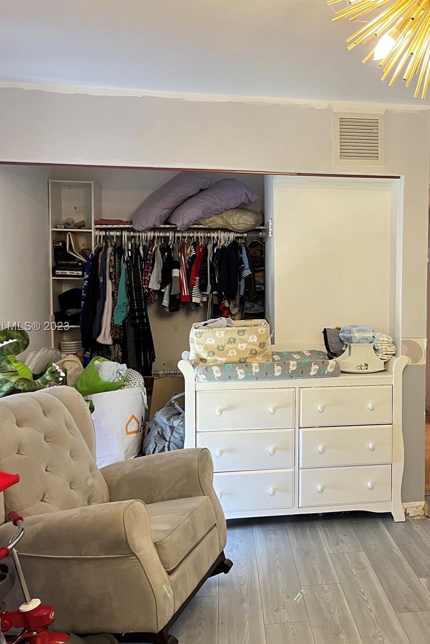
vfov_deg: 51.9
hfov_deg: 35.0
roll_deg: +0.0
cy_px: 327
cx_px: 335
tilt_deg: -4.2
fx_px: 662
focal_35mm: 37
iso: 400
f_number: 1.6
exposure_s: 1/40
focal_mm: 5.1
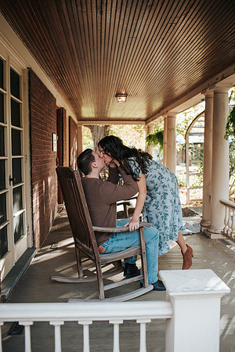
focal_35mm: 35
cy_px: 176
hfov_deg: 37.9
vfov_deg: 54.4
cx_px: 118
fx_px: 343
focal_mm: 35
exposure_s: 1/250
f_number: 3.2
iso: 360
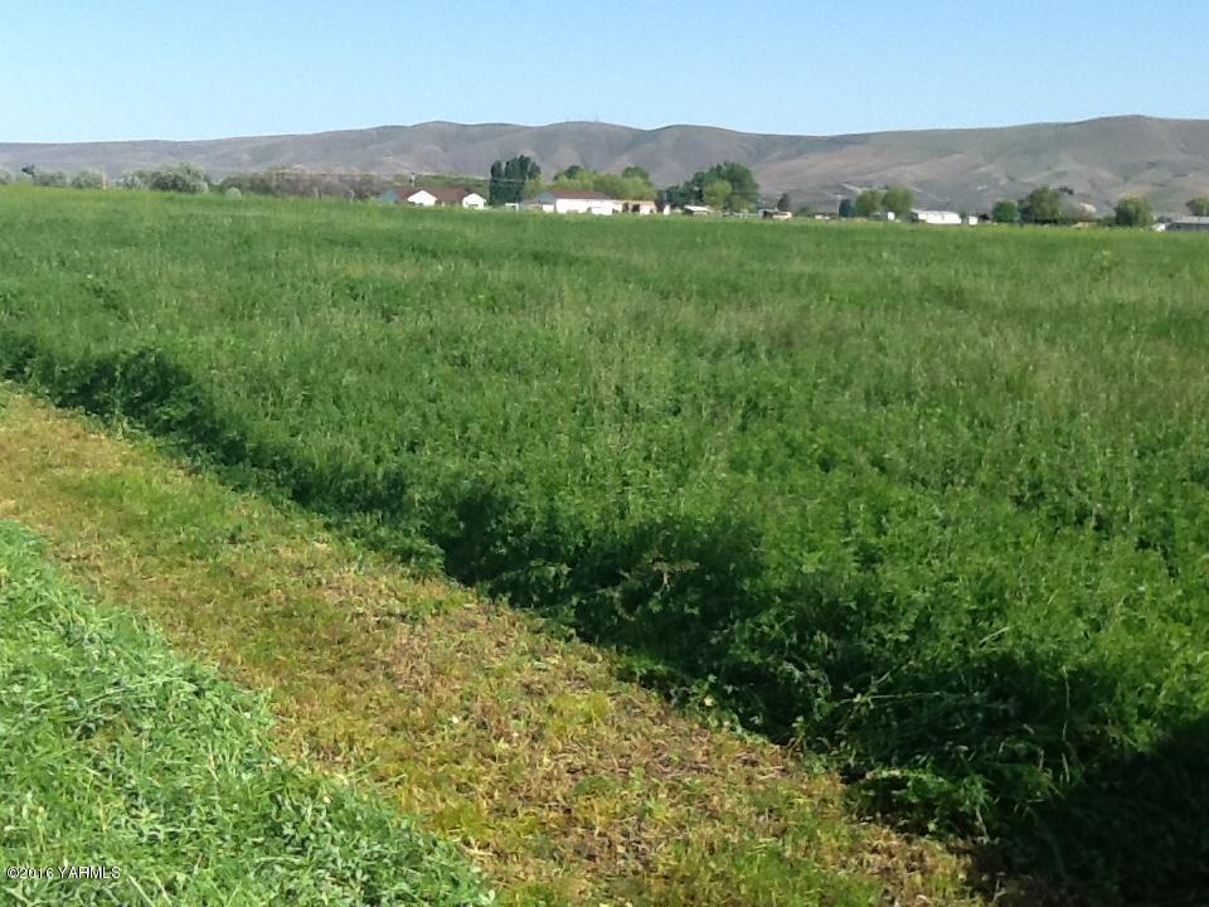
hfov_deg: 42.9
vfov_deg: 32.9
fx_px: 1537
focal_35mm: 44
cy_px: 454
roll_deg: -1.1
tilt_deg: -7.2
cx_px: 604
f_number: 2.4
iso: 40
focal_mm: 2.03
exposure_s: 1/923
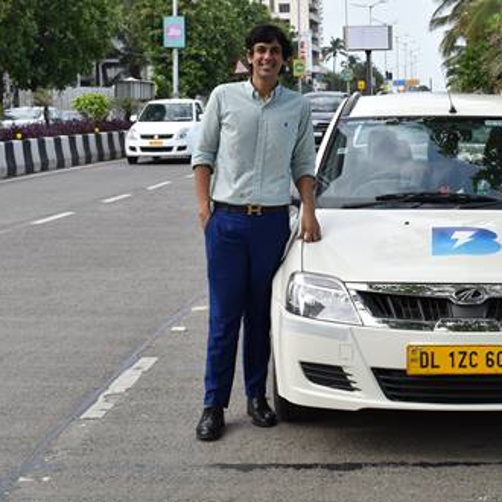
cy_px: 189
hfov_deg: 23.0
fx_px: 1212
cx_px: 414
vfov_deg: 23.3
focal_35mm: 74
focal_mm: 29
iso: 200
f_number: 7.1
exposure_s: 1/250
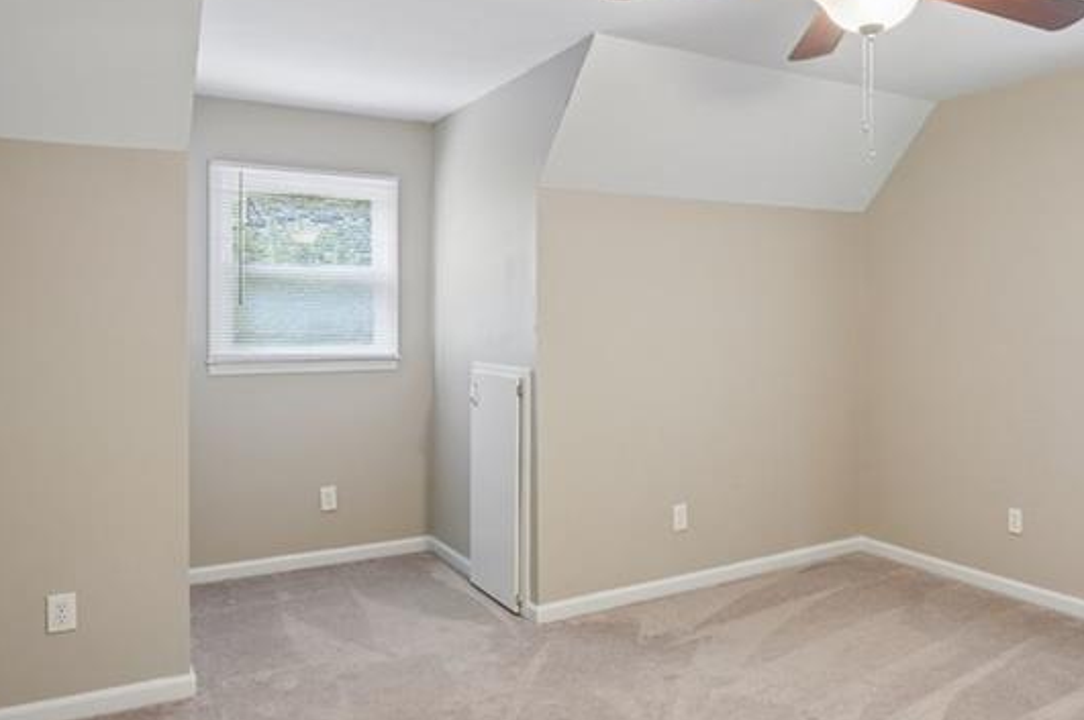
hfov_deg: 66.1
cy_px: 305
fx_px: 812
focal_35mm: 27
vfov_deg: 47.7
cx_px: 696
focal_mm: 14
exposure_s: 1/2.5
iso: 320
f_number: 8
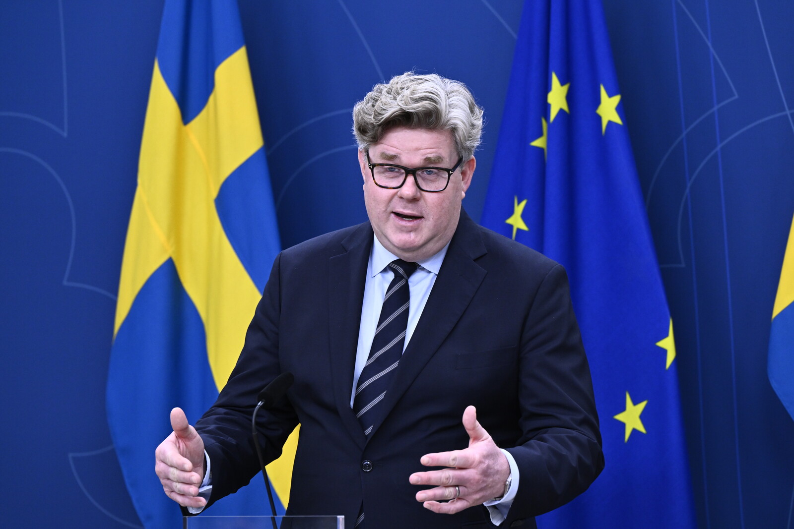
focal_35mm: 165
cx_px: 397
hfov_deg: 12.5
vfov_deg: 8.3
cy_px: 264
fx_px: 3639
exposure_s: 1/250
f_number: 5.6
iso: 2500
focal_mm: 165
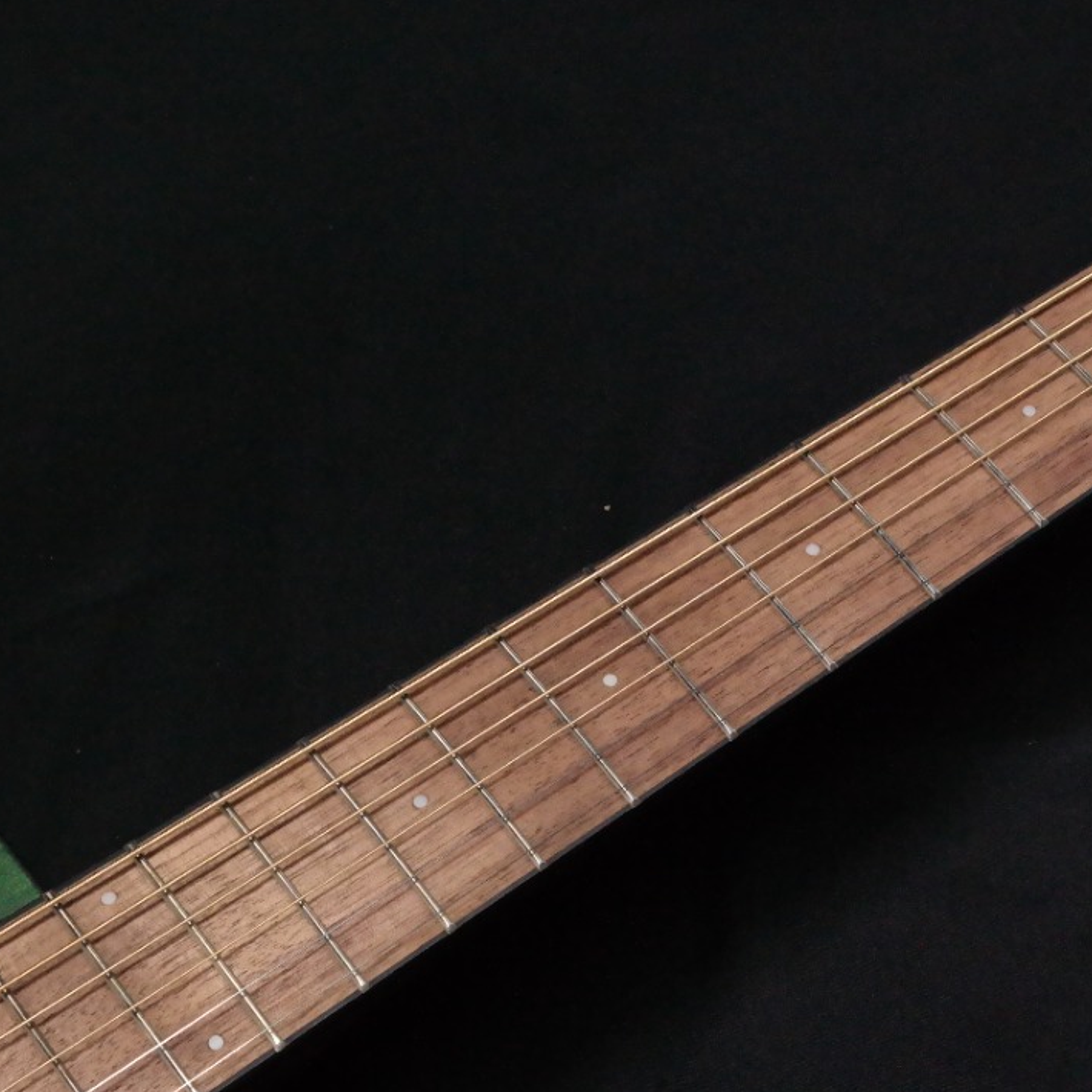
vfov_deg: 17.9
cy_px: 648
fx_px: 3462
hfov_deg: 17.8
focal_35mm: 97
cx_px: 786
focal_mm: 33
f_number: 9
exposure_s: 1/160
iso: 3200
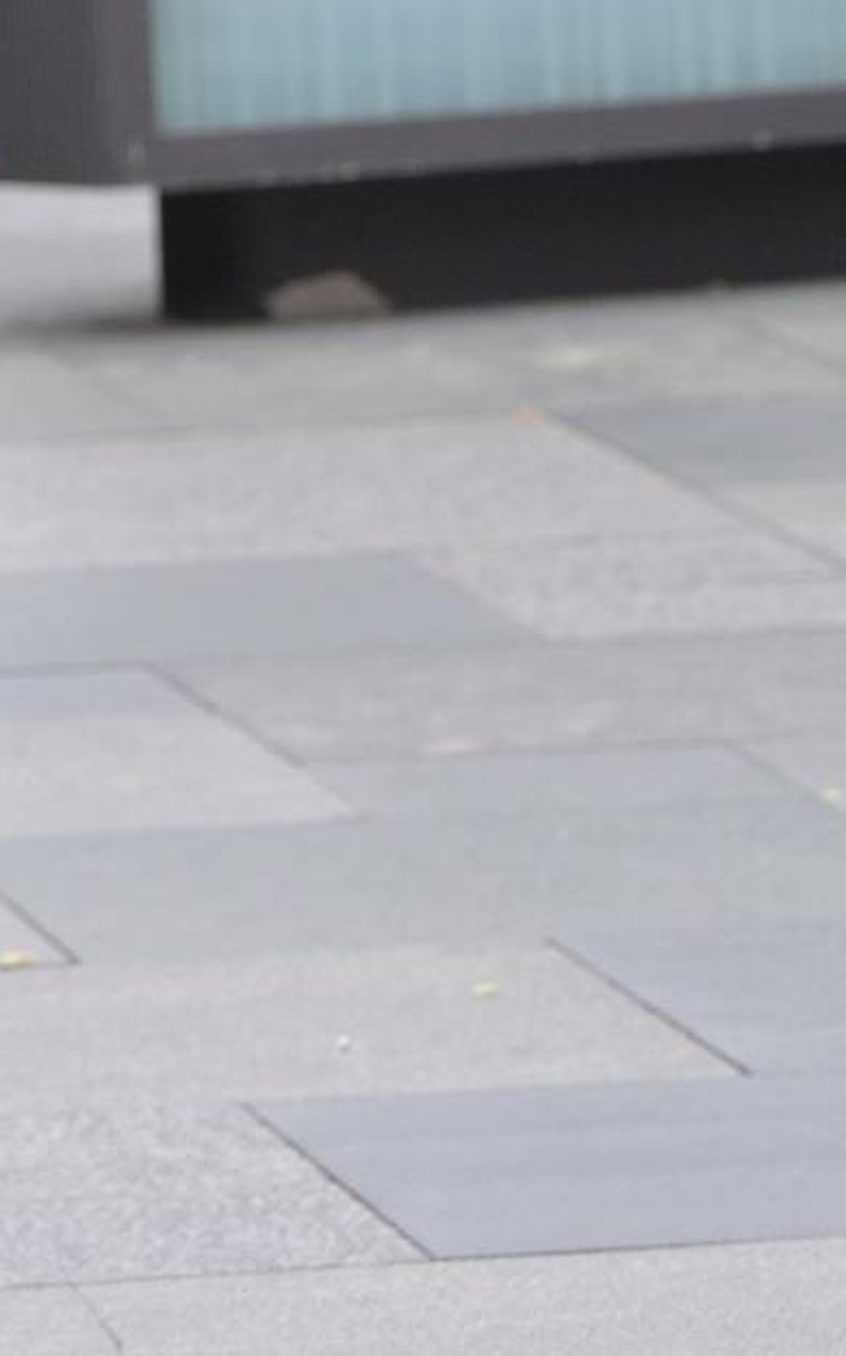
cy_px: 126
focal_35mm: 396
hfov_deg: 3.3
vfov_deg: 5.3
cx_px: -903
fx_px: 14625
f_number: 5.6
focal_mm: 98
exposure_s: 1/640
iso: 640
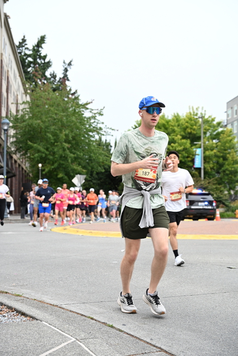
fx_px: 525
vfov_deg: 37.5
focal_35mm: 53
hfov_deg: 25.5
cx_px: 119
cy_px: 178
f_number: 4
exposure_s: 1/800
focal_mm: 53
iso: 1600
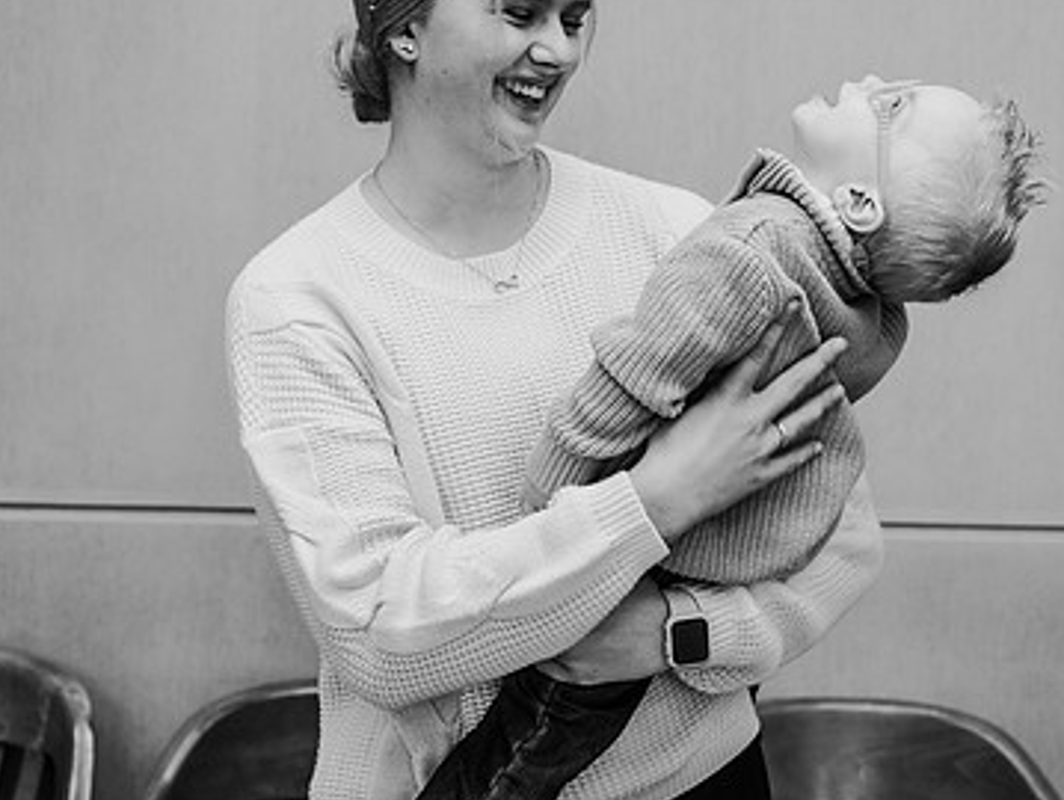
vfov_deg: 19.4
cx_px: 605
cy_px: 341
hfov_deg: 25.6
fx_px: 2338
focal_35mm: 76
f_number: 3.5
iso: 640
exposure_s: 1/200
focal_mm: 49
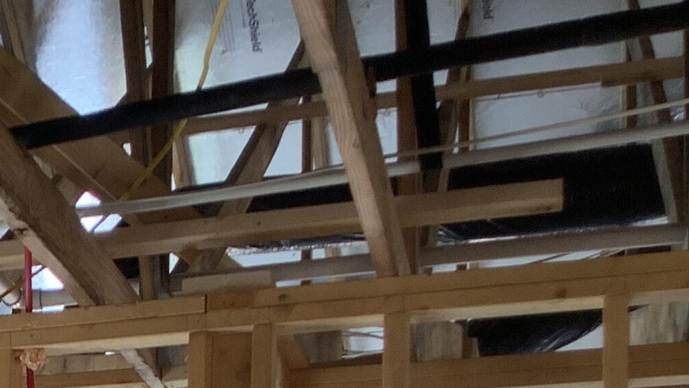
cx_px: -180
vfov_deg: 11.2
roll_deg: -1.5
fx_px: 1827
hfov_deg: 19.8
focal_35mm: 100
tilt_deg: +5.0
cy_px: 734
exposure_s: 1/120
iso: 50
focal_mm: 3.3
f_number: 2.4
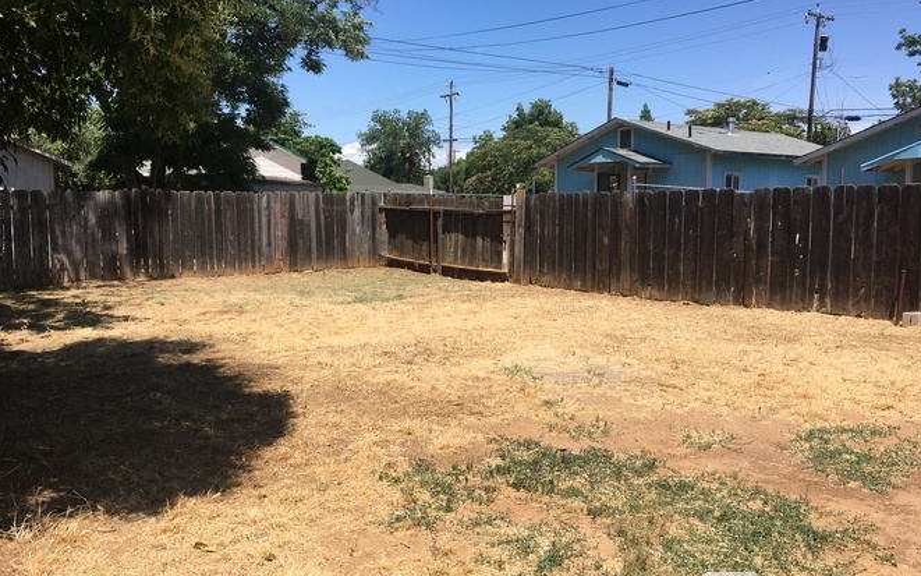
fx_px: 778
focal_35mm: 31
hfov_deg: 61.2
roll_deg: +0.5
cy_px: 279
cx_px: 463
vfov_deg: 40.6
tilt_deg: -6.7
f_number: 2.2
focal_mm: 4.15
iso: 25
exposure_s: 1/1350
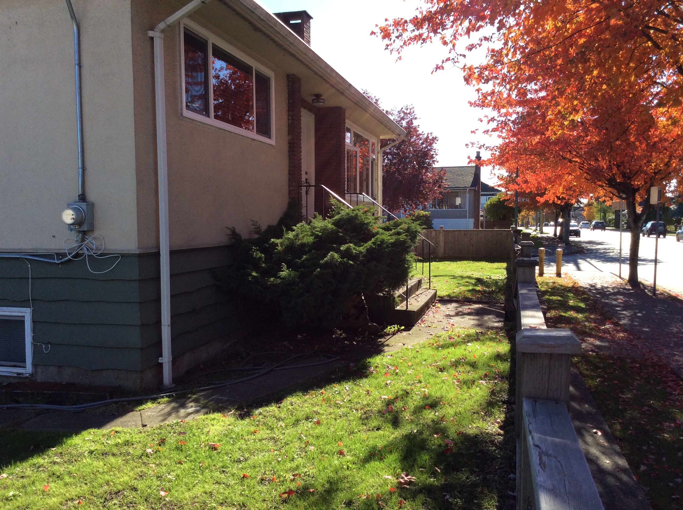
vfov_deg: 44.1
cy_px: 255
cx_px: 342
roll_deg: +1.4
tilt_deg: -5.6
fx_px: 630
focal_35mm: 32
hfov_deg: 56.9
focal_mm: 3.3
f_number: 2.4
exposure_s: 1/596
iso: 32
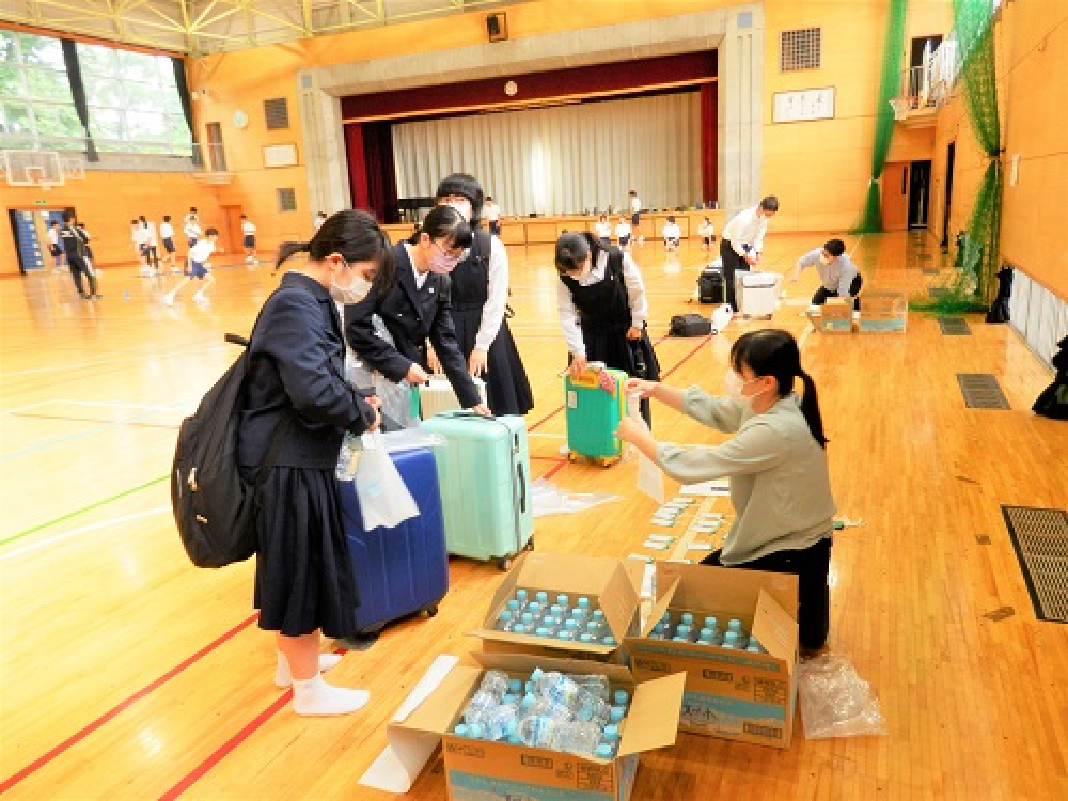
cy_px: 400
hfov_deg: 69.4
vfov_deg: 54.9
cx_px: 534
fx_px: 771
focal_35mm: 25
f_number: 3
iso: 125
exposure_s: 1/30
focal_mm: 4.5
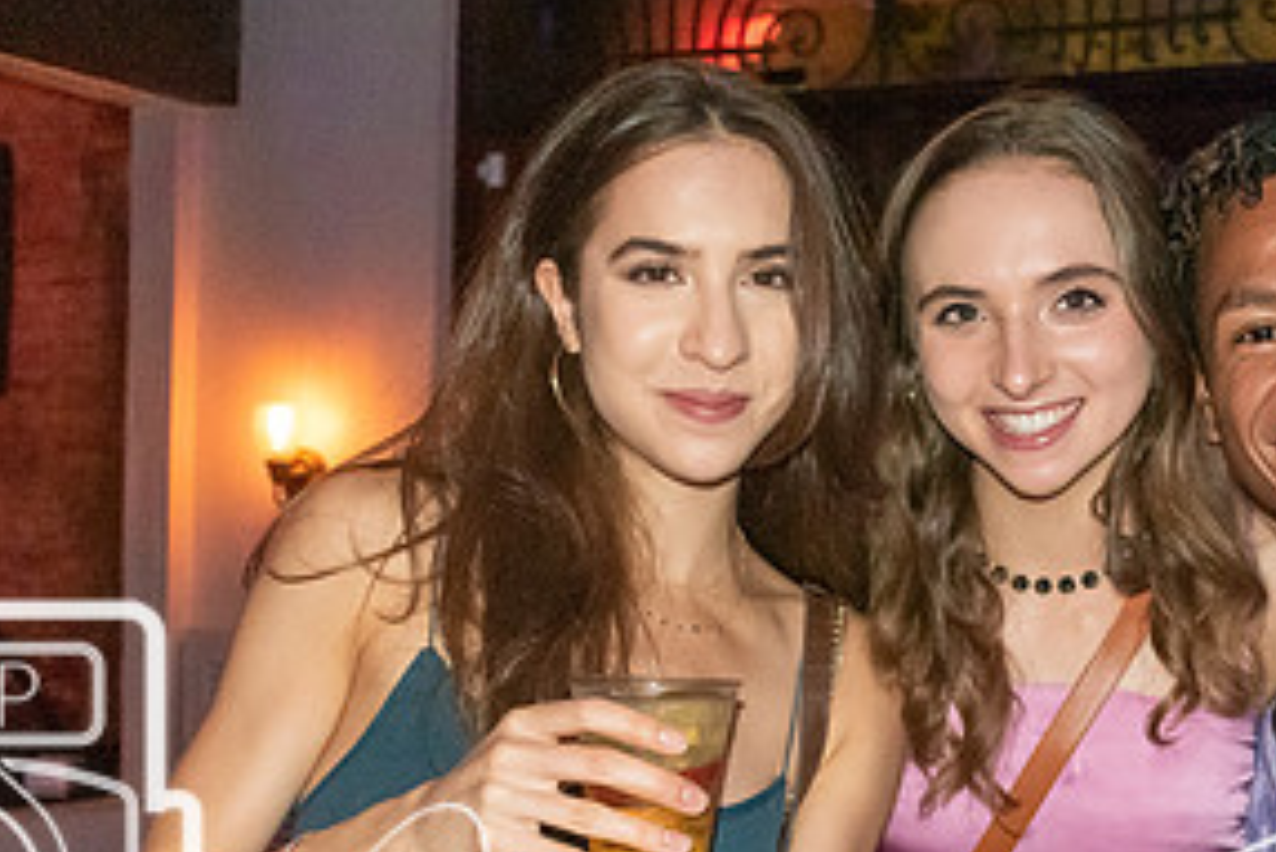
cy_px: 631
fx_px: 2376
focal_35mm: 67
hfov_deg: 29.8
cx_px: 888
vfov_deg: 20.2
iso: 6400
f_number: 3.8
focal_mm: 22
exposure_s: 1/60
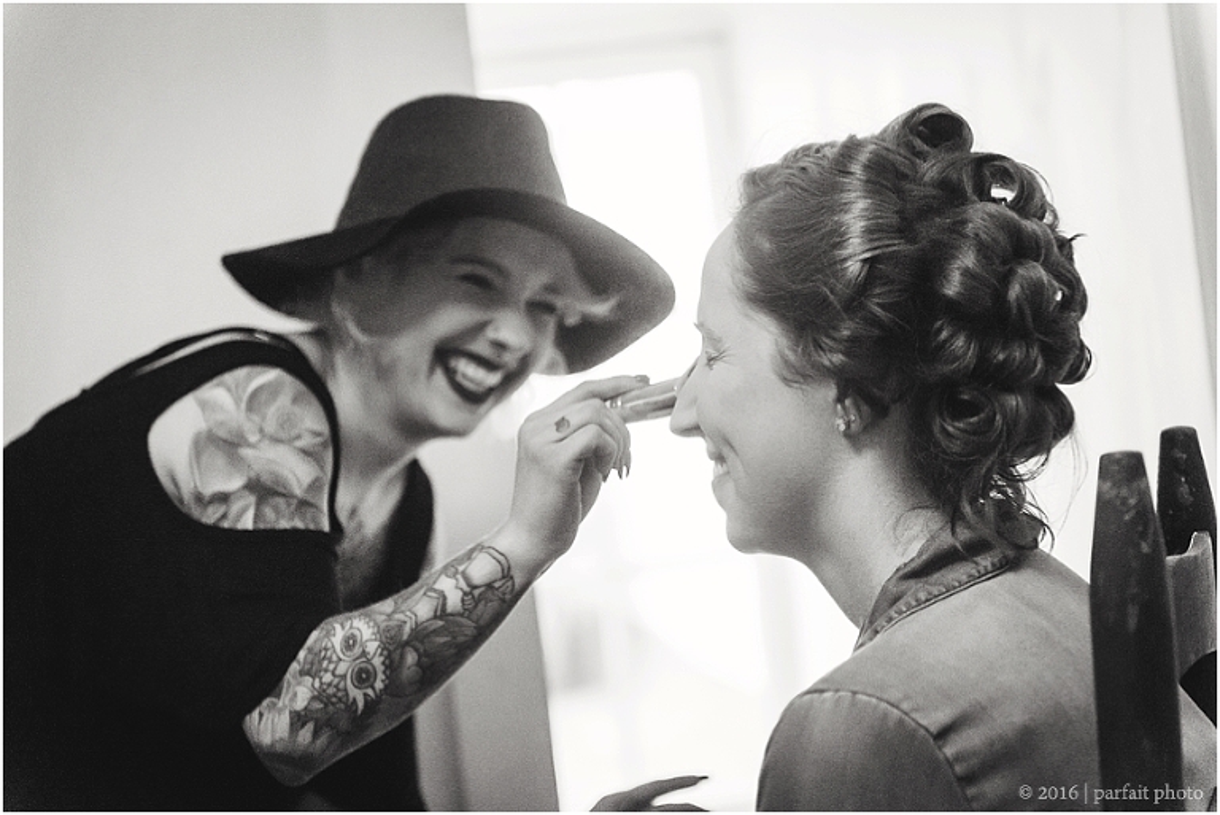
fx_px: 2373
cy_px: 408
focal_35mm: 70
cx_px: 610
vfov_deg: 19.5
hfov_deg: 28.8
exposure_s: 1/2000
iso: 3200
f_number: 2.8
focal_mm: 70
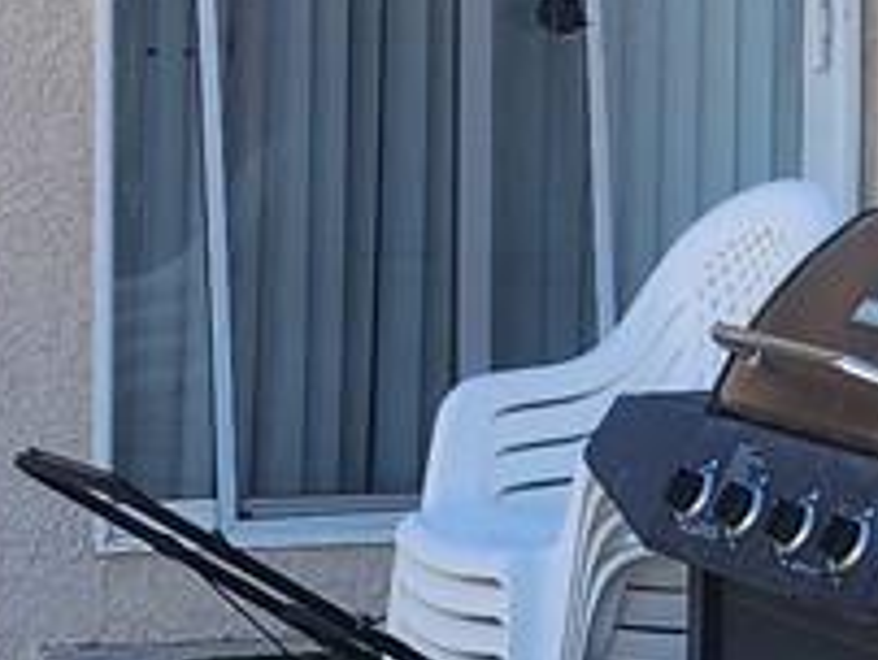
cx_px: 913
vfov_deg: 7.8
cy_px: 78
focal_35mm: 190
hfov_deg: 10.3
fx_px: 4825
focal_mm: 5
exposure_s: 1/965
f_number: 1.8
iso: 50
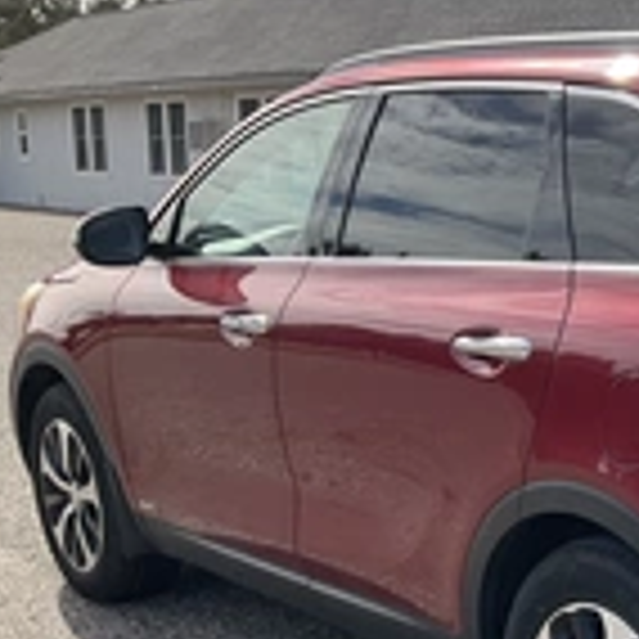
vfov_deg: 23.9
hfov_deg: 21.7
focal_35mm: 72
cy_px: 436
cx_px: 828
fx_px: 1504
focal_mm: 3
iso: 25
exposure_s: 1/1055
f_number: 1.8
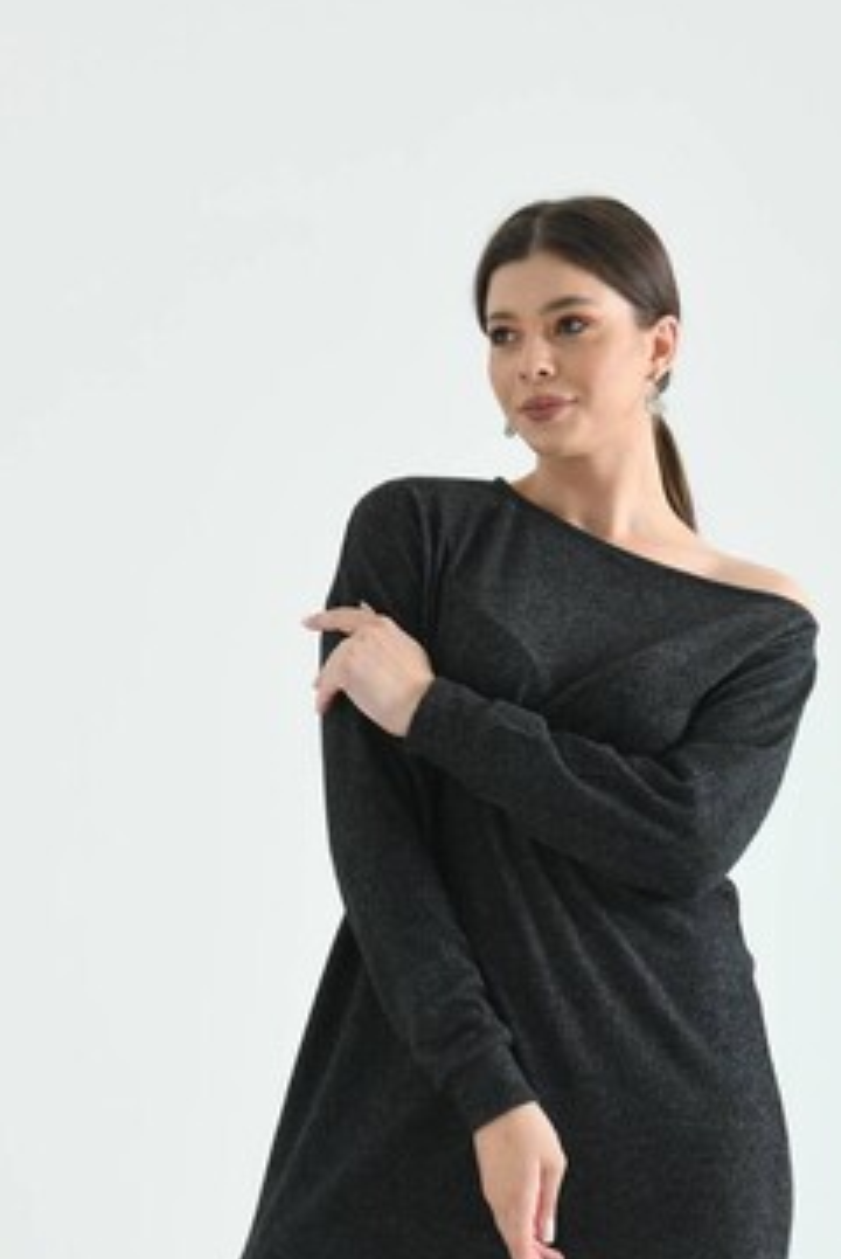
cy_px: 1150
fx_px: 3357
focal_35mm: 96
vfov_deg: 20.8
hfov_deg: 14.2
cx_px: 641
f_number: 6.3
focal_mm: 46
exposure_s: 1/125
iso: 100
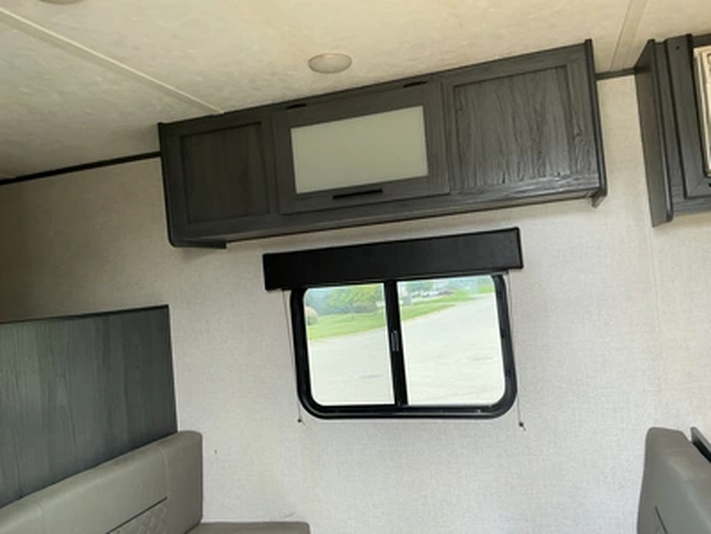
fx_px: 575
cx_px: 356
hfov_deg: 63.4
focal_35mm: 28
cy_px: 267
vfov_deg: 49.7
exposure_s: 1/122
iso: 50
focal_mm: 3
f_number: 1.8
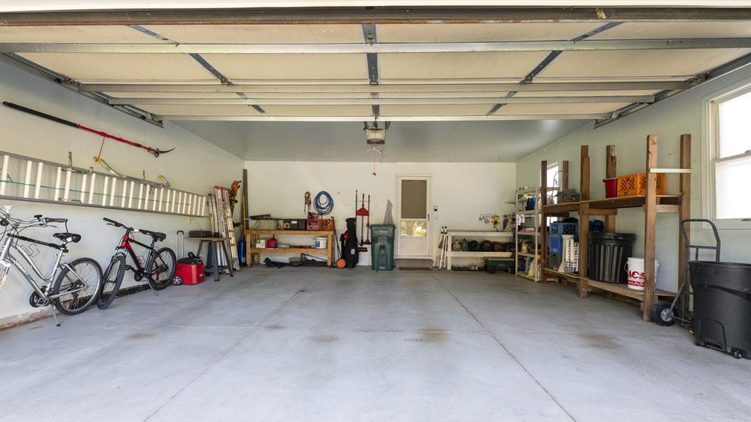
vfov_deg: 63.8
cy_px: 227
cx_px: 374
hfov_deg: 95.9
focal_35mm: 17
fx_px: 338
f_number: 7.1
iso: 2000
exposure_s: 1/160
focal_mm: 16
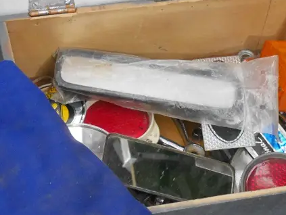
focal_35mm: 155
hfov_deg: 12.7
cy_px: 193
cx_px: 184
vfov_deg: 9.5
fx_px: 1282
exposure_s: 1/60
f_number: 5.6
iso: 3200
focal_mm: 32
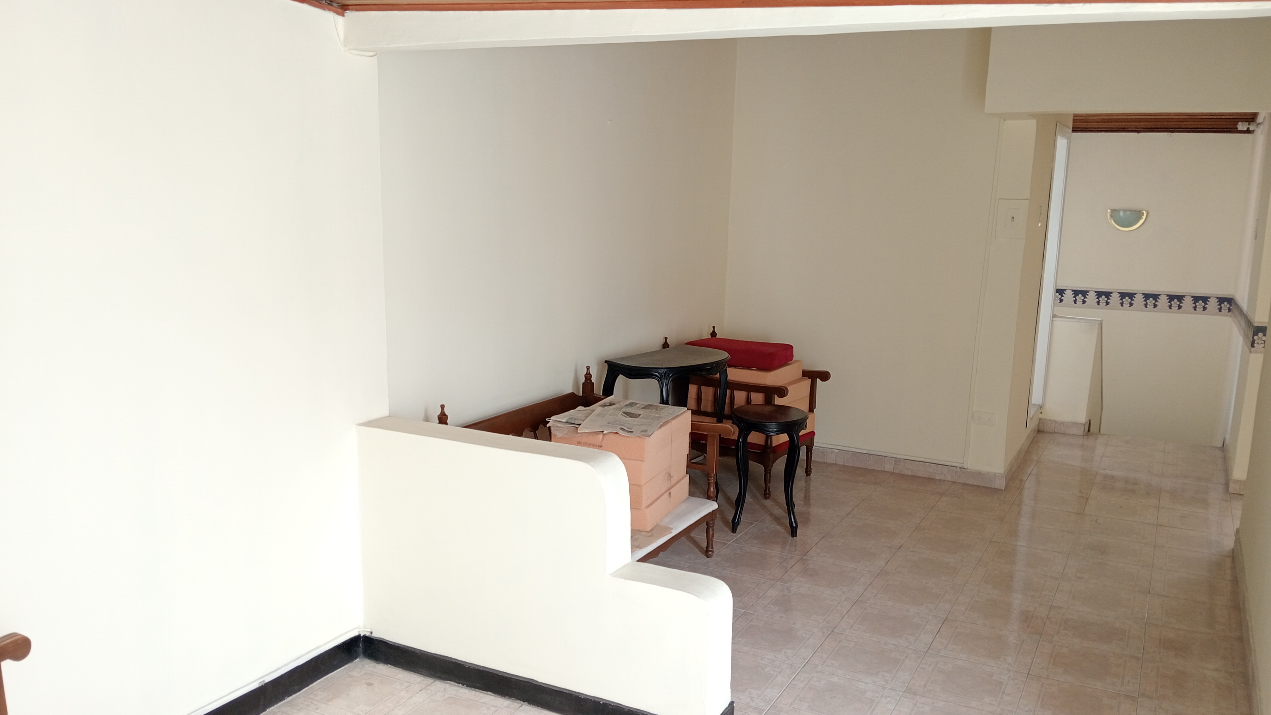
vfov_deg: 37.8
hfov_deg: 62.6
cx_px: 631
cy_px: 388
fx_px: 1045
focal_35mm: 31
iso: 317
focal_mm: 3.98
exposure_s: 1/30
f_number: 1.8
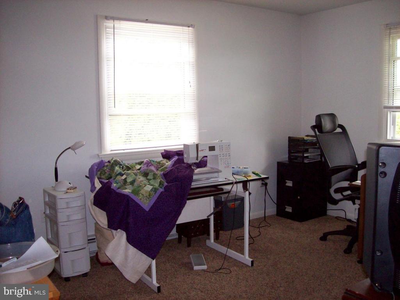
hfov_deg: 51.4
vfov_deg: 39.6
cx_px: 200
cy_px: 150
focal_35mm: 36
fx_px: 416
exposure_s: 1/64
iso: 140
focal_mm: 6
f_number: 2.7
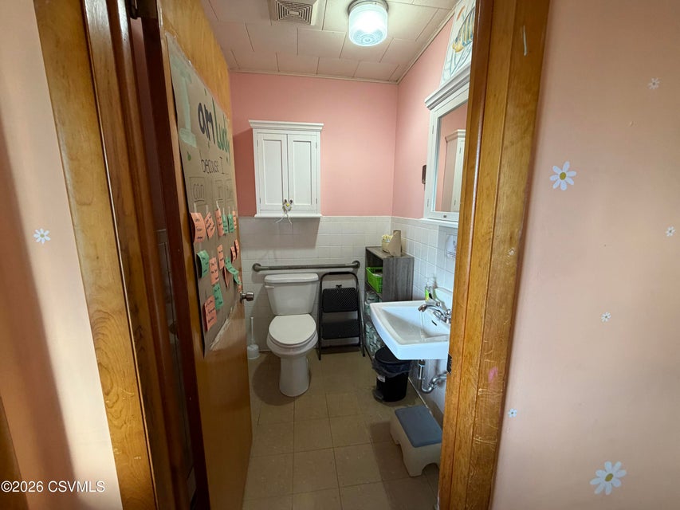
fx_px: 275
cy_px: 255
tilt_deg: -9.5
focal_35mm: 14
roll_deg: +0.5
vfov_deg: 85.7
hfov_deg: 102.1
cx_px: 340
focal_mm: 2.22
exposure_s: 1/60
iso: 250
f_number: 2.2
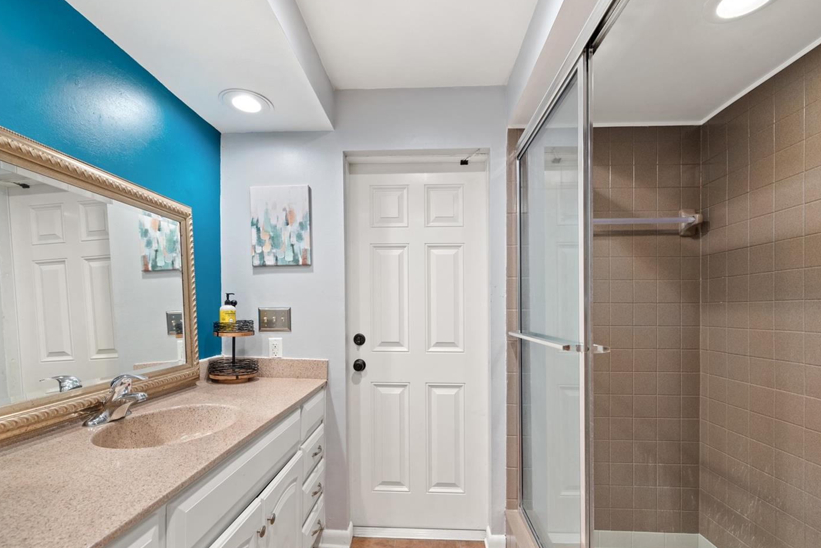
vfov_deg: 73.5
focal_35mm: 16
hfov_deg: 96.7
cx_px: 405
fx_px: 365
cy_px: 305
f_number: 6.3
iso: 250
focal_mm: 14
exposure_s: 1/2
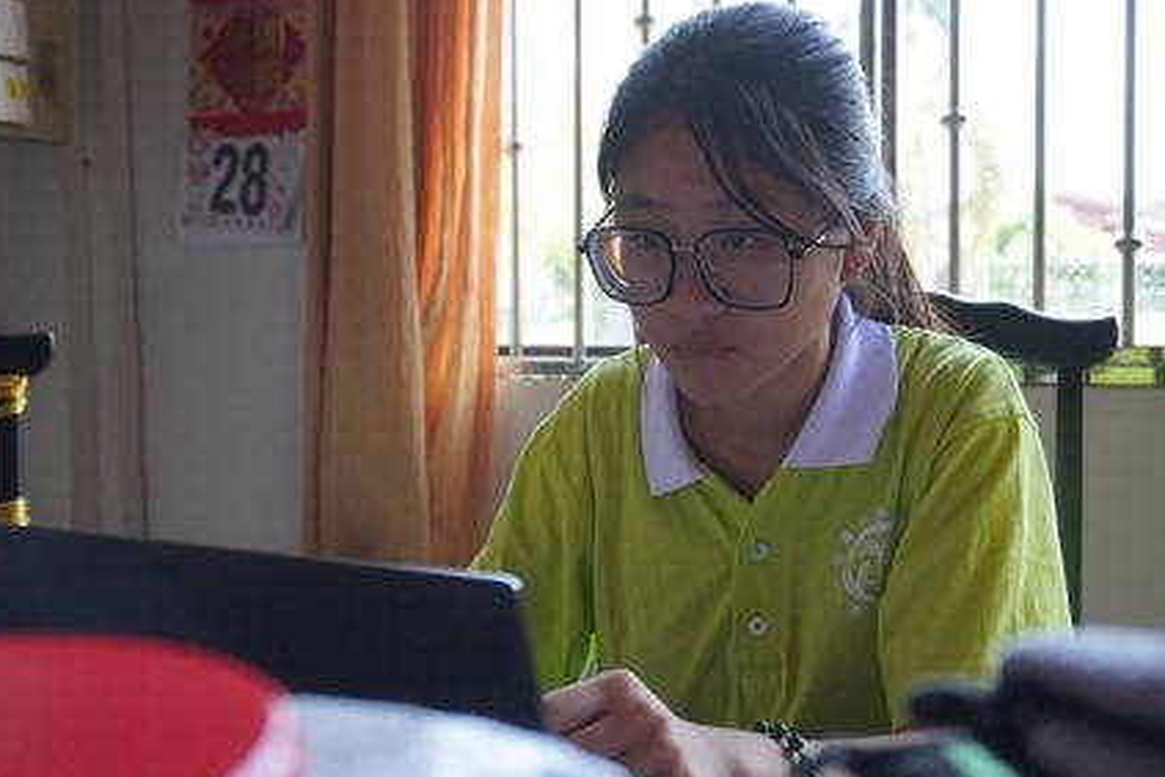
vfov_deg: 31.5
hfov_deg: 45.8
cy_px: 366
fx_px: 1377
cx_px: 625
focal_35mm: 43
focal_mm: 25
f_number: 4.5
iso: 1600
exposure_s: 1/160
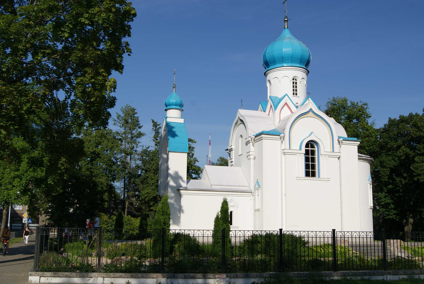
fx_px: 460
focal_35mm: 39
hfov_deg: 49.5
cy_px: 142
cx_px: 212
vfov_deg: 34.3
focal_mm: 26
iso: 100
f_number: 11
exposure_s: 1/250
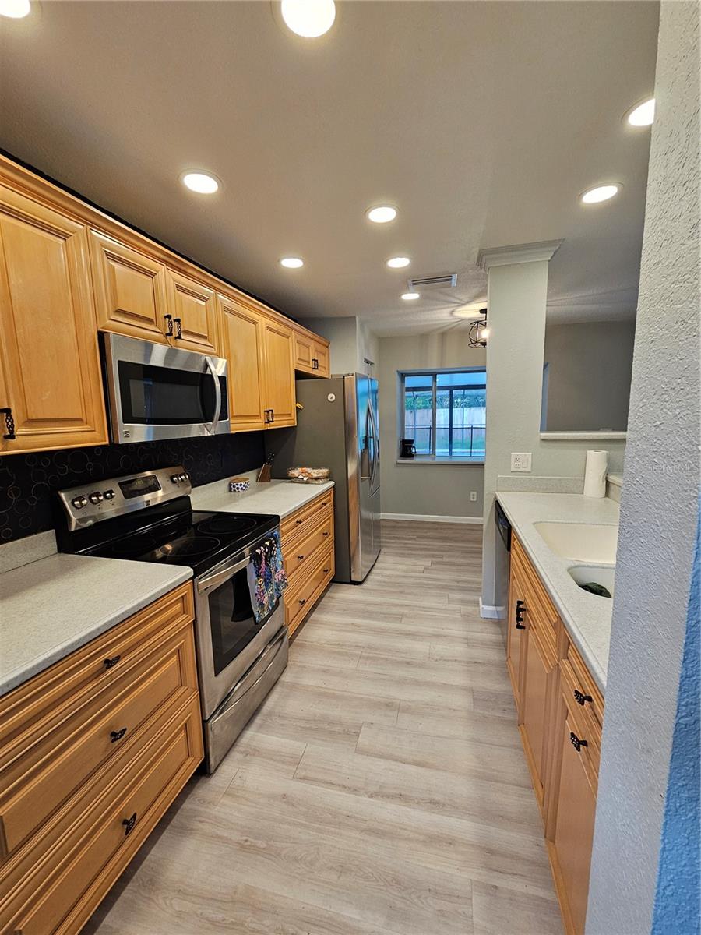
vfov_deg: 106.2
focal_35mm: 13
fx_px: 351
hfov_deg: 89.9
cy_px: 468
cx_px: 350
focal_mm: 2.2
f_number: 2.2
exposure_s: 1/60
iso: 160
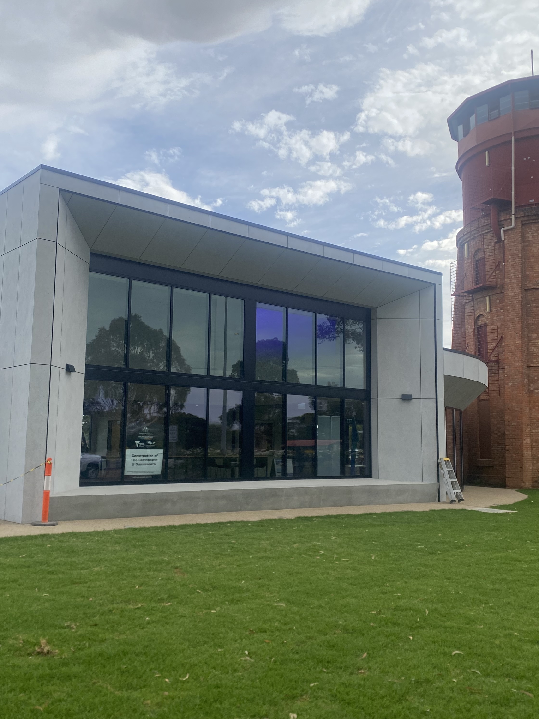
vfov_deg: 52.6
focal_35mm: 35
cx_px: 258
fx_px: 727
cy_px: 361
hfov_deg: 40.7
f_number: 1.8
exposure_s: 1/2358
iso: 32
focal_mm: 4.25
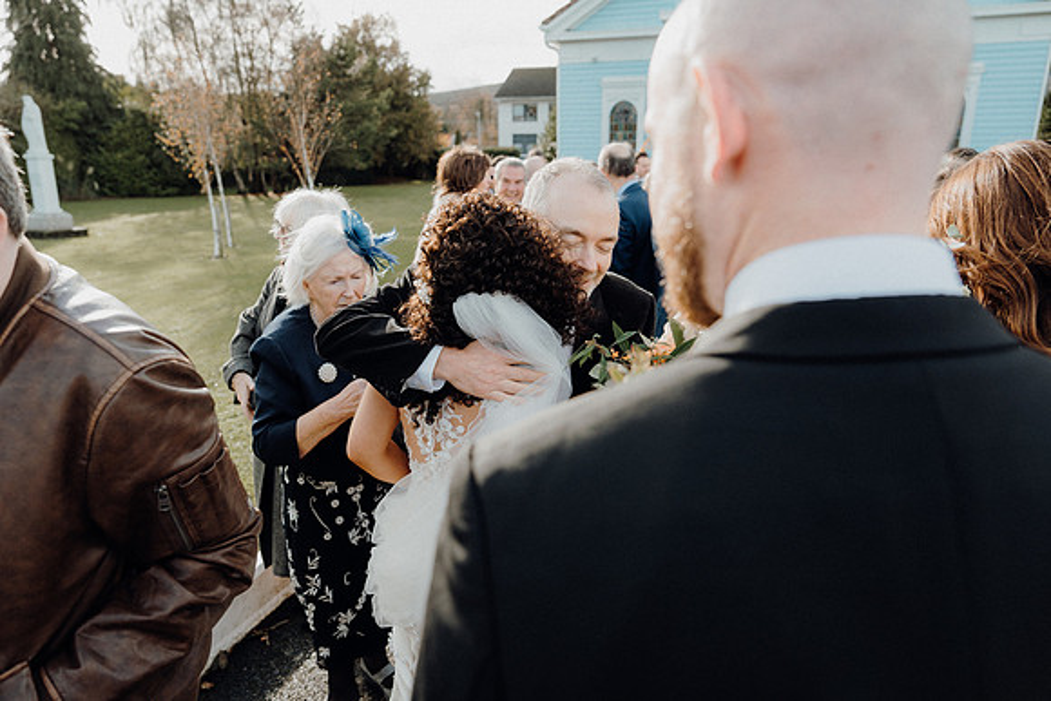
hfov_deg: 73.7
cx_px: 526
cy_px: 350
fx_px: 701
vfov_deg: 53.2
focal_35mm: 24
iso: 160
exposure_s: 1/400
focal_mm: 24
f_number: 3.5
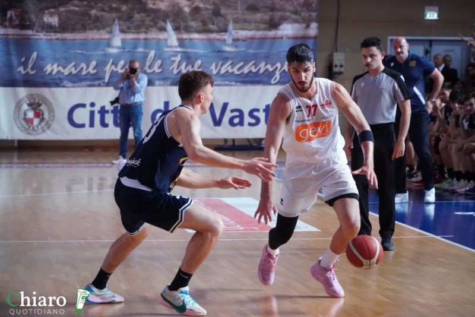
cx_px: 238
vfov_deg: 9.1
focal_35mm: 152
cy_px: 158
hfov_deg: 13.5
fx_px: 2000
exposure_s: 1/800
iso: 5000
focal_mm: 101
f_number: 5
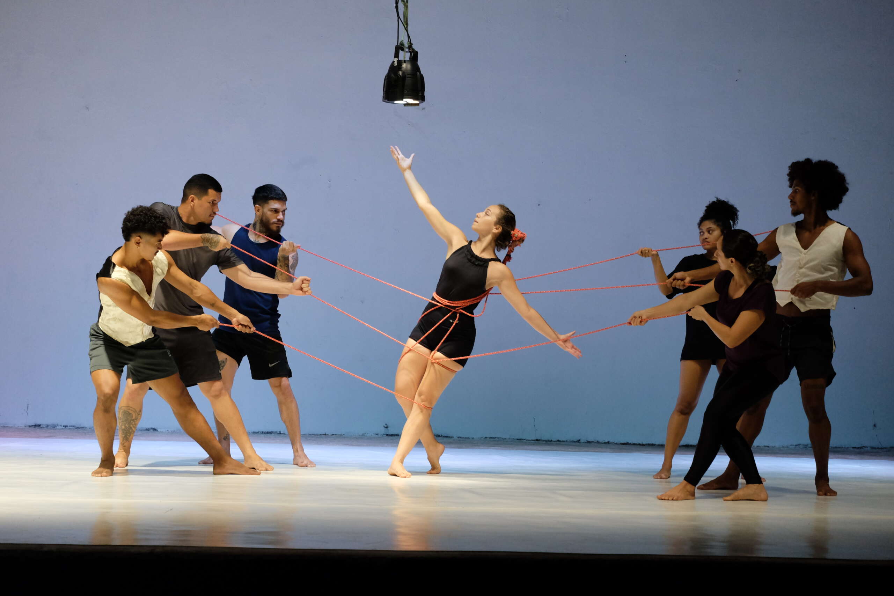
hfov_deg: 27.0
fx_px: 1862
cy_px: 298
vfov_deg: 18.2
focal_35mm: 75
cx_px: 447
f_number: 4.5
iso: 2500
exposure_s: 1/160
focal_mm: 50
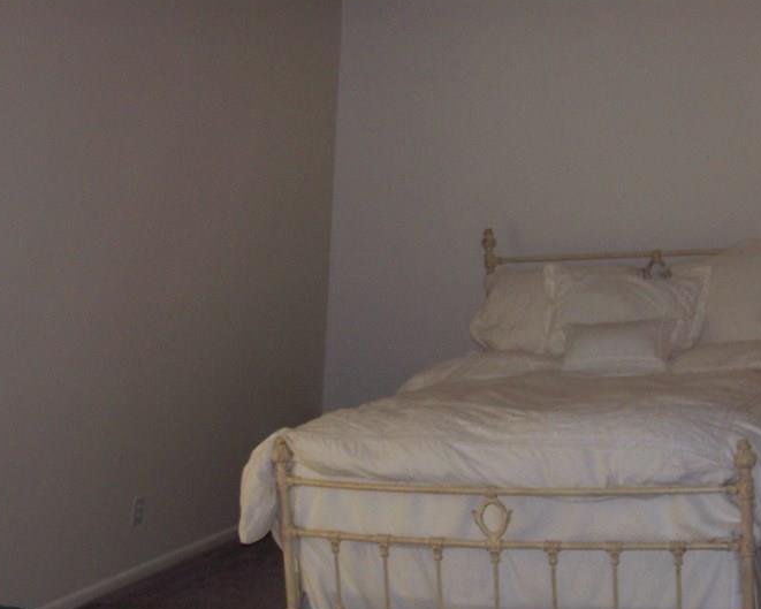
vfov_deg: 22.3
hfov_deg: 27.9
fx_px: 1532
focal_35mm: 68
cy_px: 432
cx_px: 378
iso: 80
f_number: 3
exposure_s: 1/73.1
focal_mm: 7.6
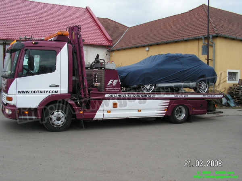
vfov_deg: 39.7
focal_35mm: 36
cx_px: 121
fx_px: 252
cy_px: 90
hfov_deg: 51.4
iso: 50
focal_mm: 6
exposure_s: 1/50
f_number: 4.8
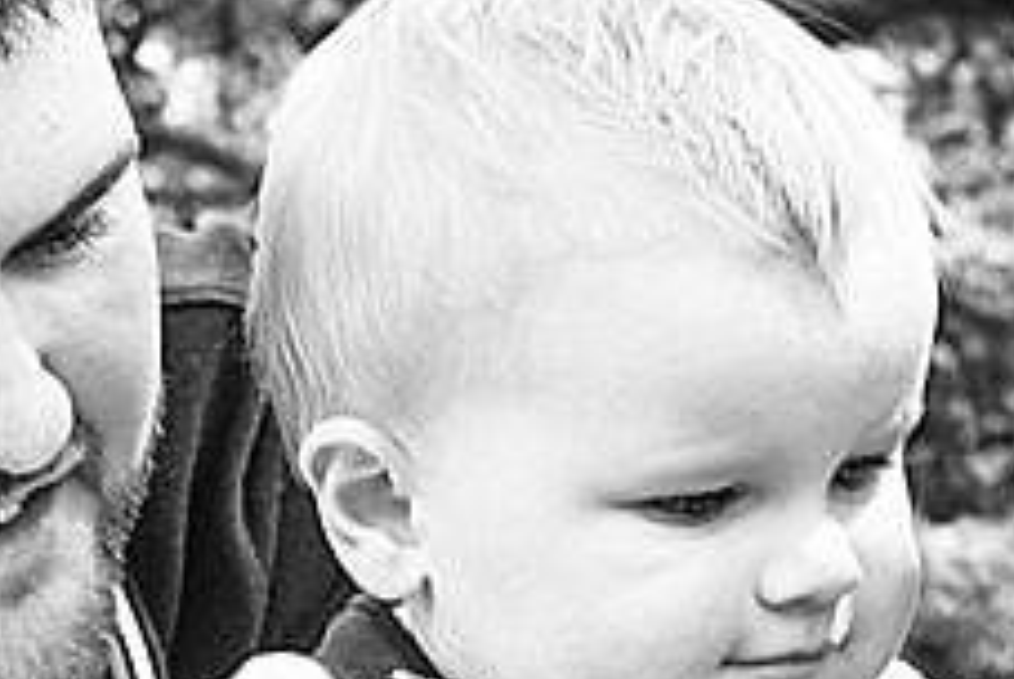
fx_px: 4343
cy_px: 549
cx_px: 482
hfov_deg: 13.3
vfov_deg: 8.9
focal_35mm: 154
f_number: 5
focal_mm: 23
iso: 320
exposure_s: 1/250
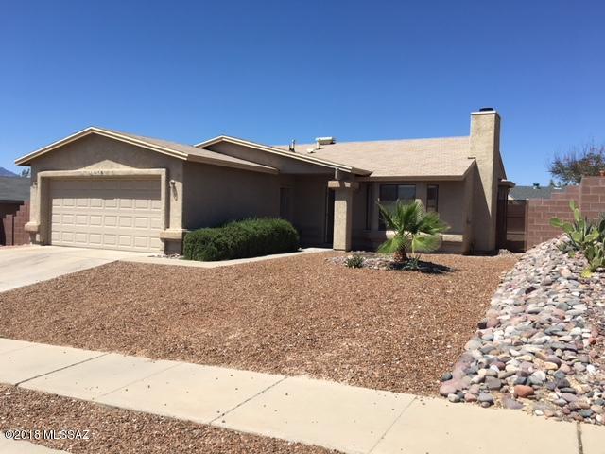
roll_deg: -2.3
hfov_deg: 61.7
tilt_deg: -0.6
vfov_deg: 48.2
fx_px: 507
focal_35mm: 29
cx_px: 302
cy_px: 227
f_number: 2.2
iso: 25
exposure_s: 1/2137
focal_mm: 4.15
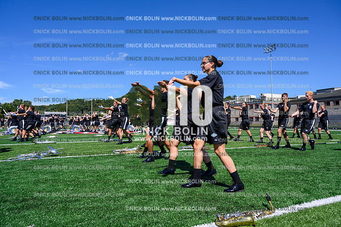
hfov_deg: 69.4
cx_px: 170
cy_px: 114
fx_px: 246
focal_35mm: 26
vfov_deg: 49.6
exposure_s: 1/640
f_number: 8
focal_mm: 26
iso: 160
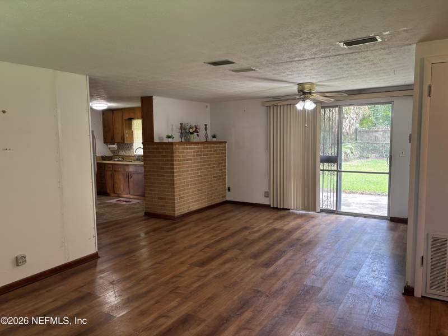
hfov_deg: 67.3
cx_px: 224
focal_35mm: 26
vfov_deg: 53.1
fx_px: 336
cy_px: 168
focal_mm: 5.96
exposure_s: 1/60
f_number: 1.6
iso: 64
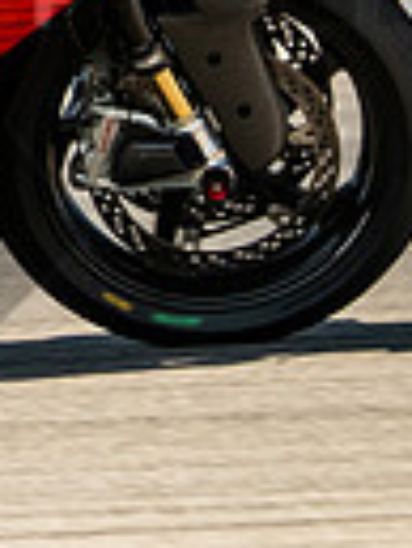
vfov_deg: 1.1
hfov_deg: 0.8
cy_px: -83
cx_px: -327
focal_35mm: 1811
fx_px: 28692
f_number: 2.8
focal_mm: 280
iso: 400
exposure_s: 1/2000
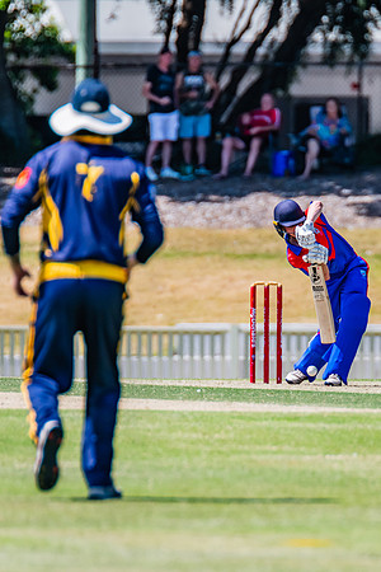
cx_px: 360
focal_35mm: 900
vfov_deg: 2.3
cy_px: 286
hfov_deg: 1.5
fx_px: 14288
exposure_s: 1/2000
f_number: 7.1
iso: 640
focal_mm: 600
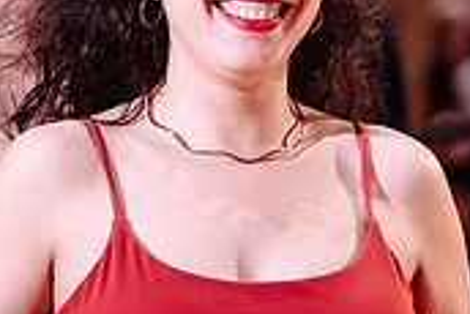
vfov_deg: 5.8
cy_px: 263
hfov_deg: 8.7
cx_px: 112
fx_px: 3084
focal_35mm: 236
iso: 1600
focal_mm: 70
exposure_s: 1/320
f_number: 2
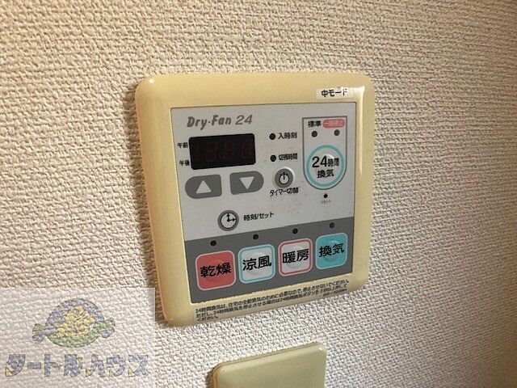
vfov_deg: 49.7
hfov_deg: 63.4
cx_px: 258
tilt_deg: -10.4
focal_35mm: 28
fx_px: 418
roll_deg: +3.6
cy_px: 194
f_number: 1.8
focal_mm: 4
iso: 50
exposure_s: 1/15
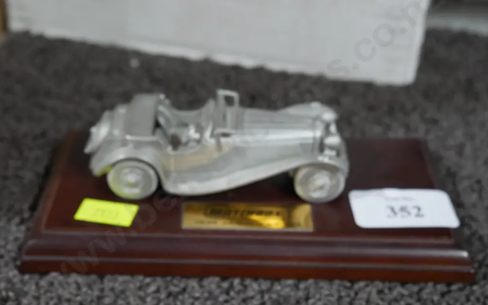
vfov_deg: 22.4
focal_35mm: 58
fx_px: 771
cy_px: 142
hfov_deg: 35.1
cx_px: 241
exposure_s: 1/60
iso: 2000
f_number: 5.3
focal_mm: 27
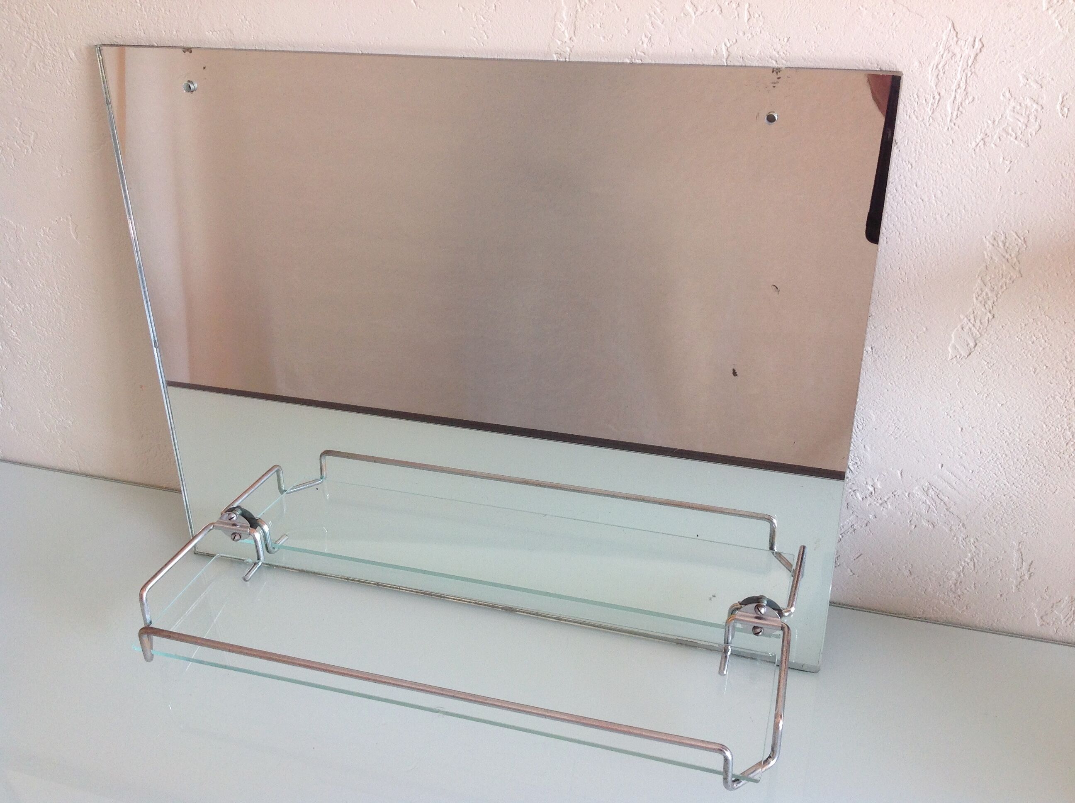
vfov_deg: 40.6
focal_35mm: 35
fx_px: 1085
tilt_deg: -36.0
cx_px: 538
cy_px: 402
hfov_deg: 52.7
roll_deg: +4.5
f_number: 2.4
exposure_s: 1/120
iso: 80
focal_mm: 4.28
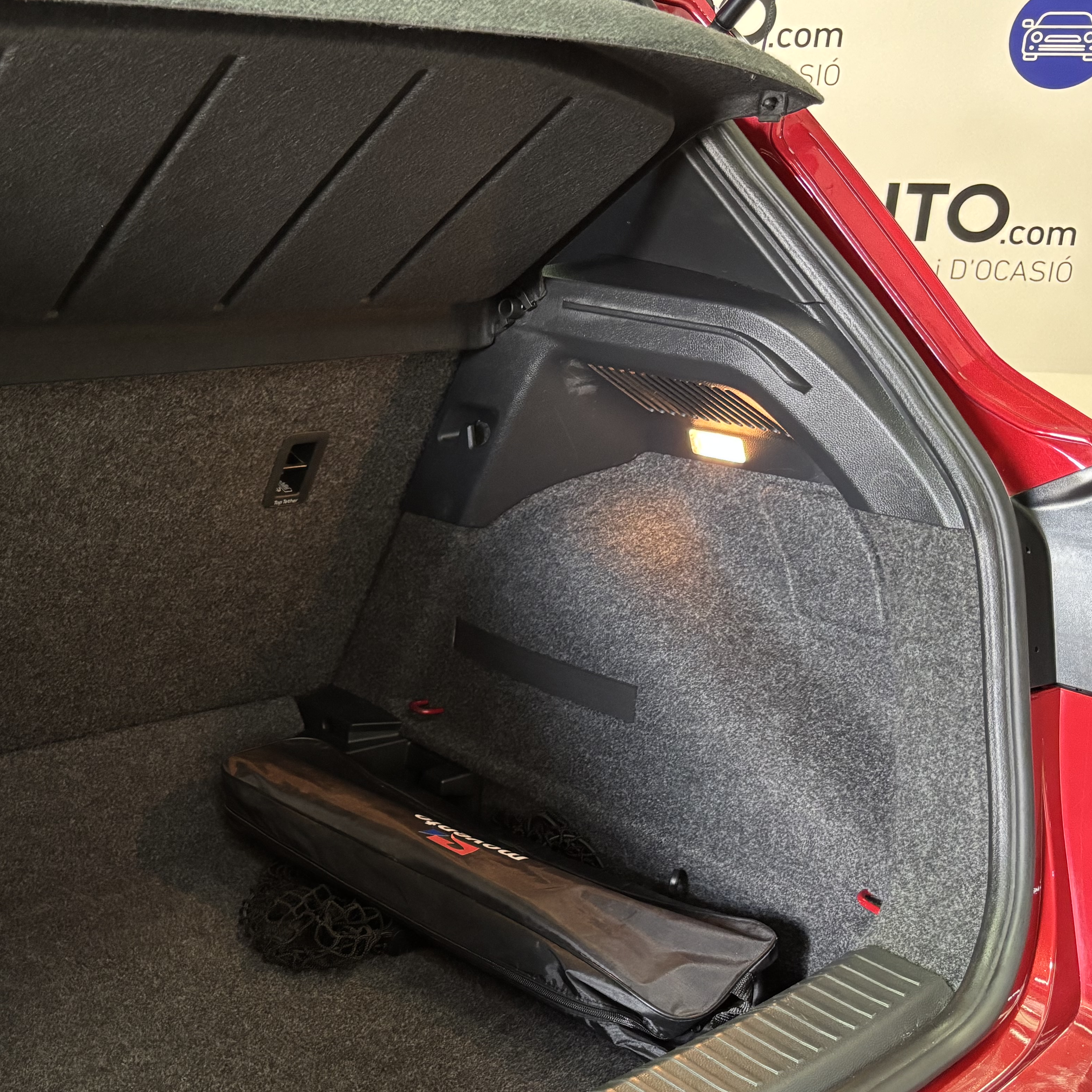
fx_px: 1499
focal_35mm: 42
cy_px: 633
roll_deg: -1.1
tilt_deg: -18.0
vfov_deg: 39.9
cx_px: 157
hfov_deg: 37.9
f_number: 1.6
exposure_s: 1/25
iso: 640
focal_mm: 5.96
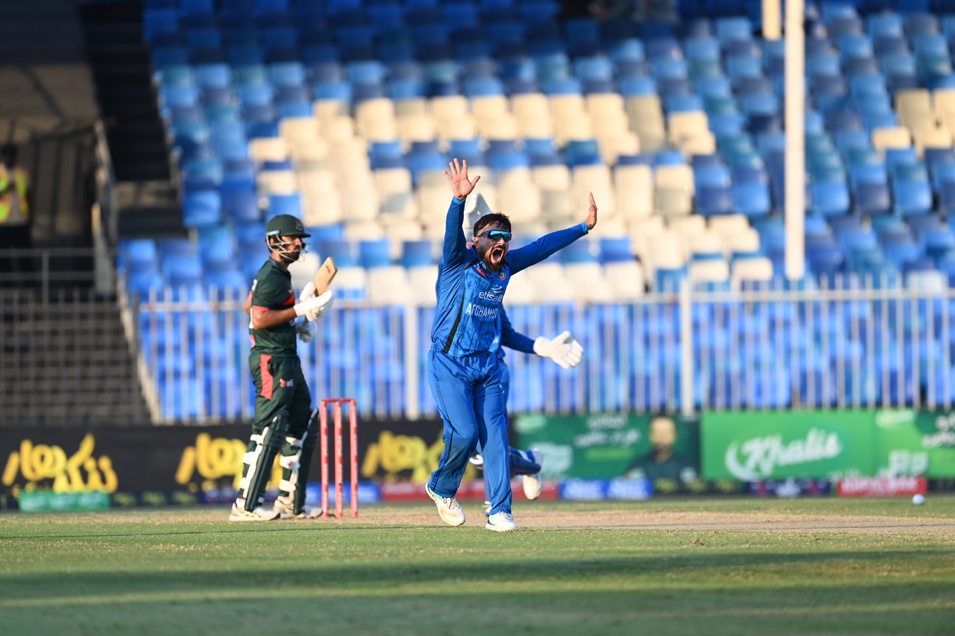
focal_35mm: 500
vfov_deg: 2.7
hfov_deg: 4.1
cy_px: 318
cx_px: 478
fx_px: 13261
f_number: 4
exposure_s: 1/1000
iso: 400
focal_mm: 500
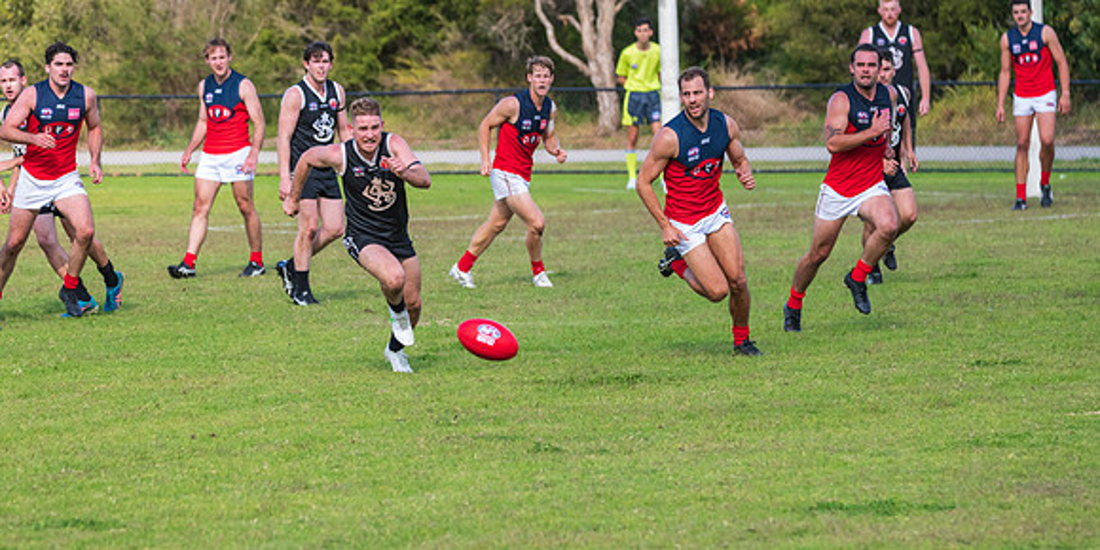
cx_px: 550
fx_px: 7944
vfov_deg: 4.0
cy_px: 367
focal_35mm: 279
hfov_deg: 7.9
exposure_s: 1/1250
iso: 1000
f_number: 7.1
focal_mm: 260
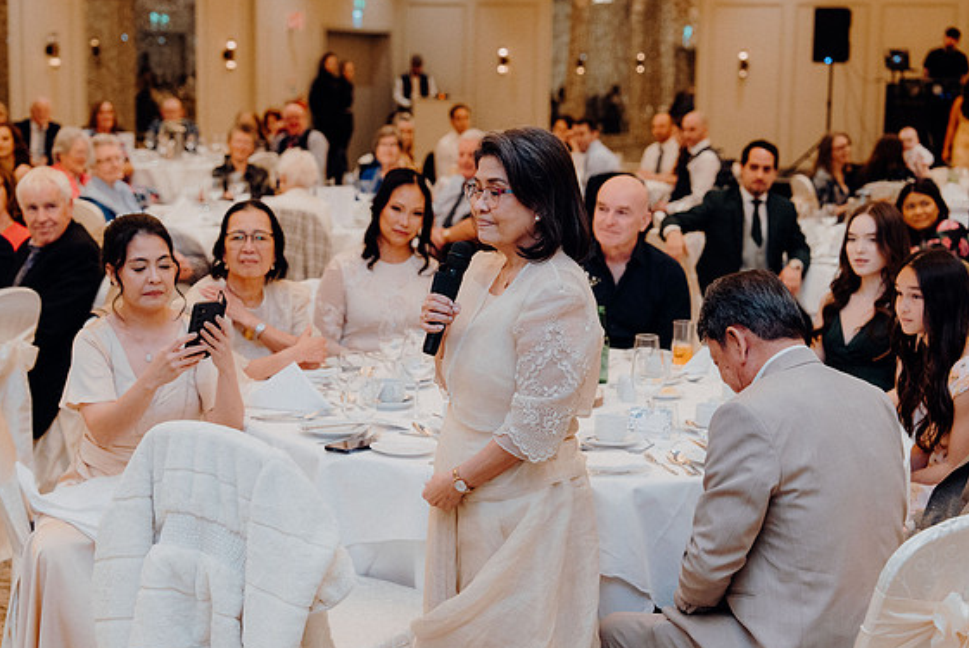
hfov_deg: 32.4
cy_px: 326
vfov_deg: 21.9
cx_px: 478
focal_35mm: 62
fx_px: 1670
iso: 3200
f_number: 3.5
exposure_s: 1/160
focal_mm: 60
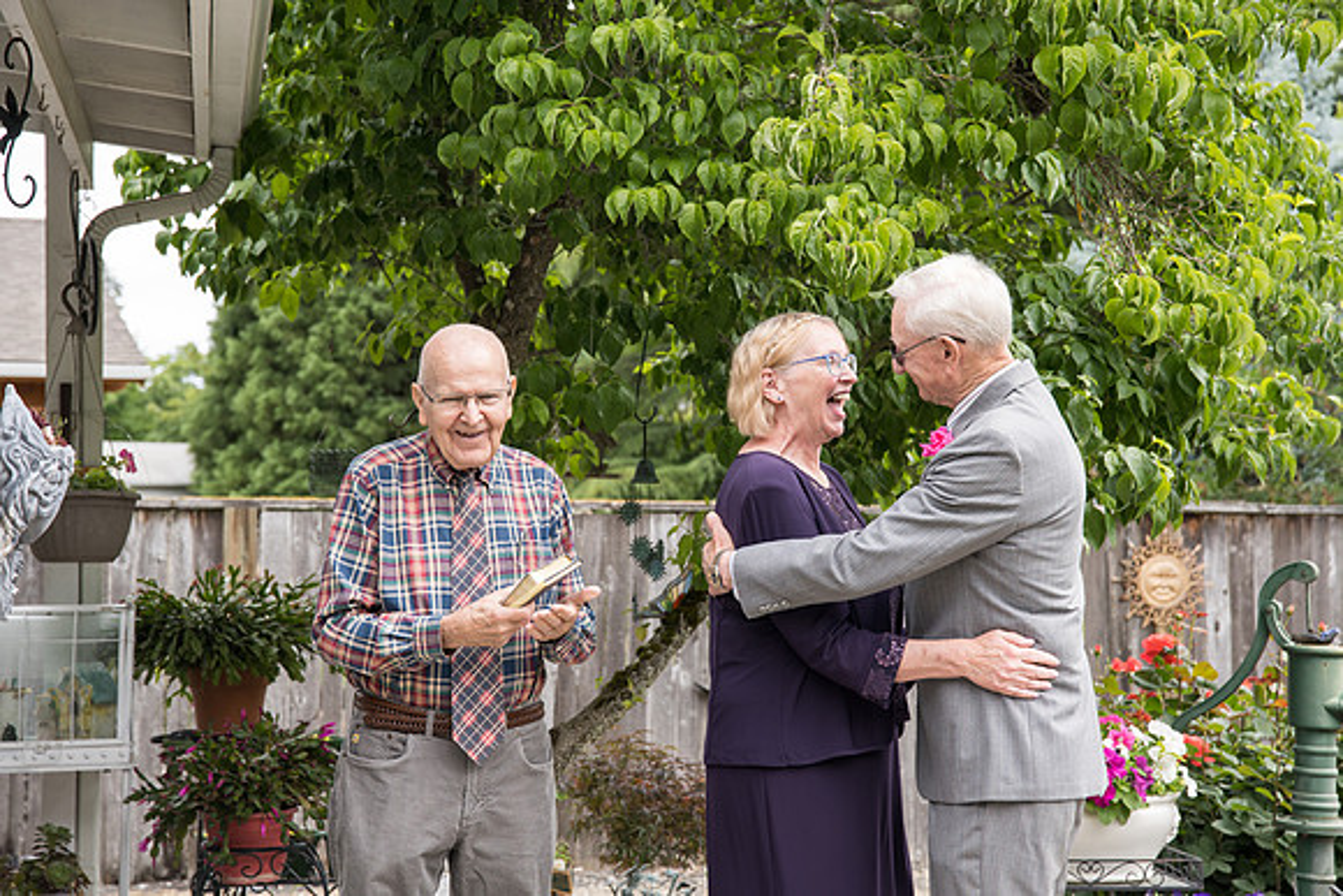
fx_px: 2425
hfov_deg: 31.0
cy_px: 448
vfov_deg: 20.9
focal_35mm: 65
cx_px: 672
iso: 400
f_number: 5
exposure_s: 1/500
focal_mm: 65
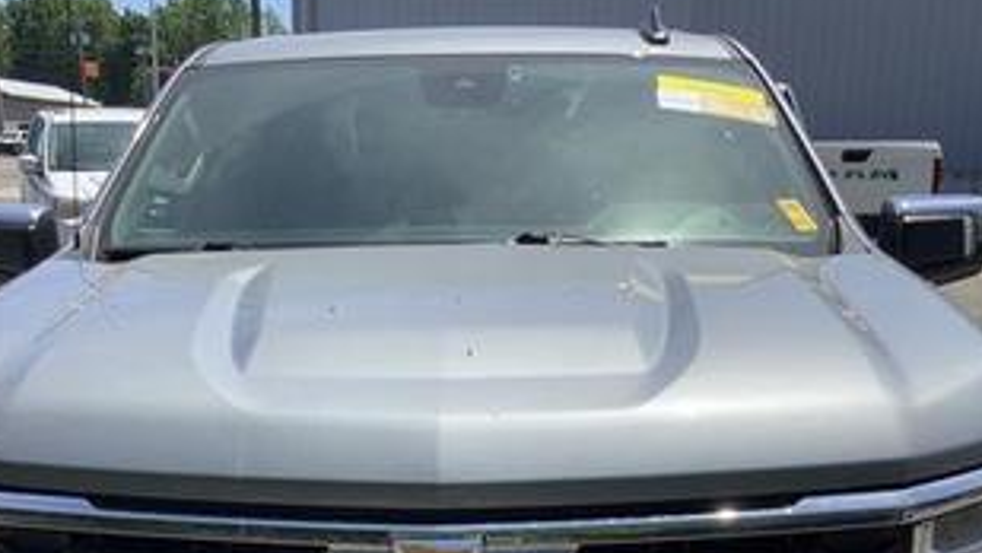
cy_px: 550
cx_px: 423
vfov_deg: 21.1
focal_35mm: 55
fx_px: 1433
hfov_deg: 37.8
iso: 25
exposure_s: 1/1058
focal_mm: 3.3
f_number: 2.4
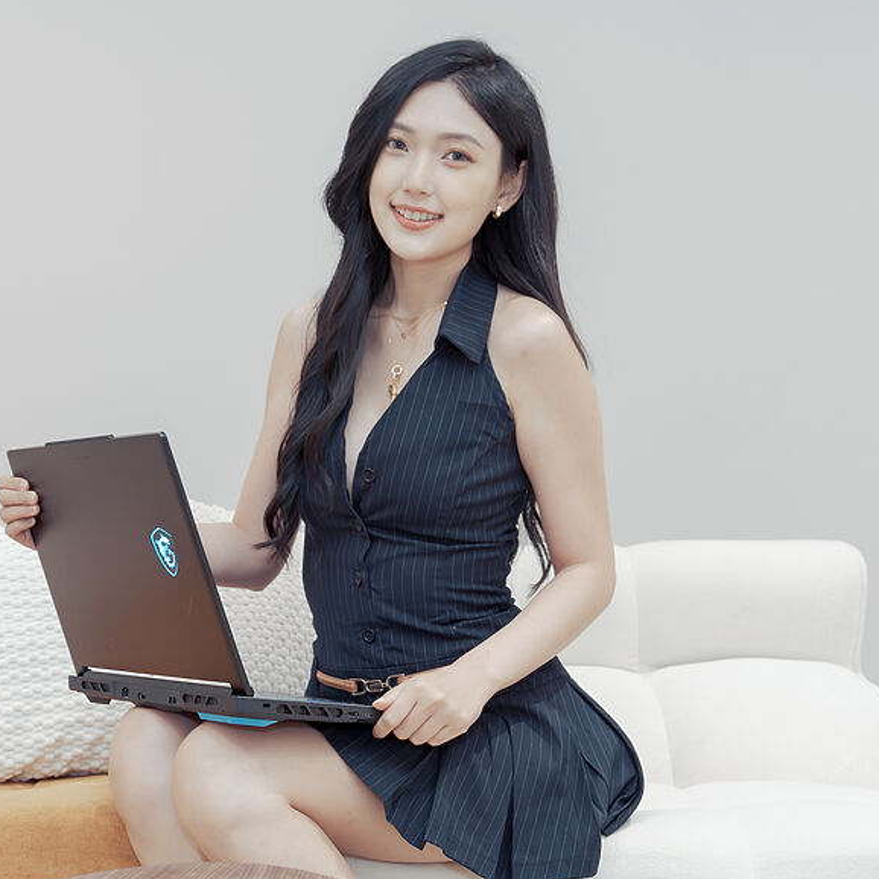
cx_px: 286
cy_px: 439
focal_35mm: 62
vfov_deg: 27.7
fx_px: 1781
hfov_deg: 27.5
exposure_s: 1/60
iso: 1600
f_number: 5.6
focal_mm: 48
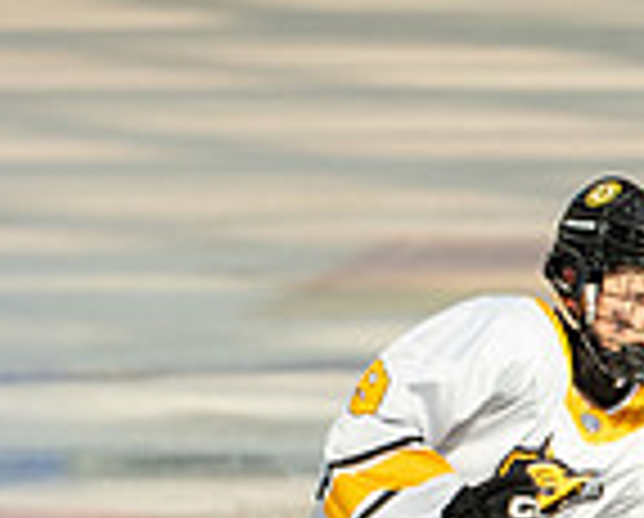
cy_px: 543
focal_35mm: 855
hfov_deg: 2.3
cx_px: 1265
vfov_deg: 1.8
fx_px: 16330
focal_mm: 150
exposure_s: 1/1600
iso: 800
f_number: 3.5
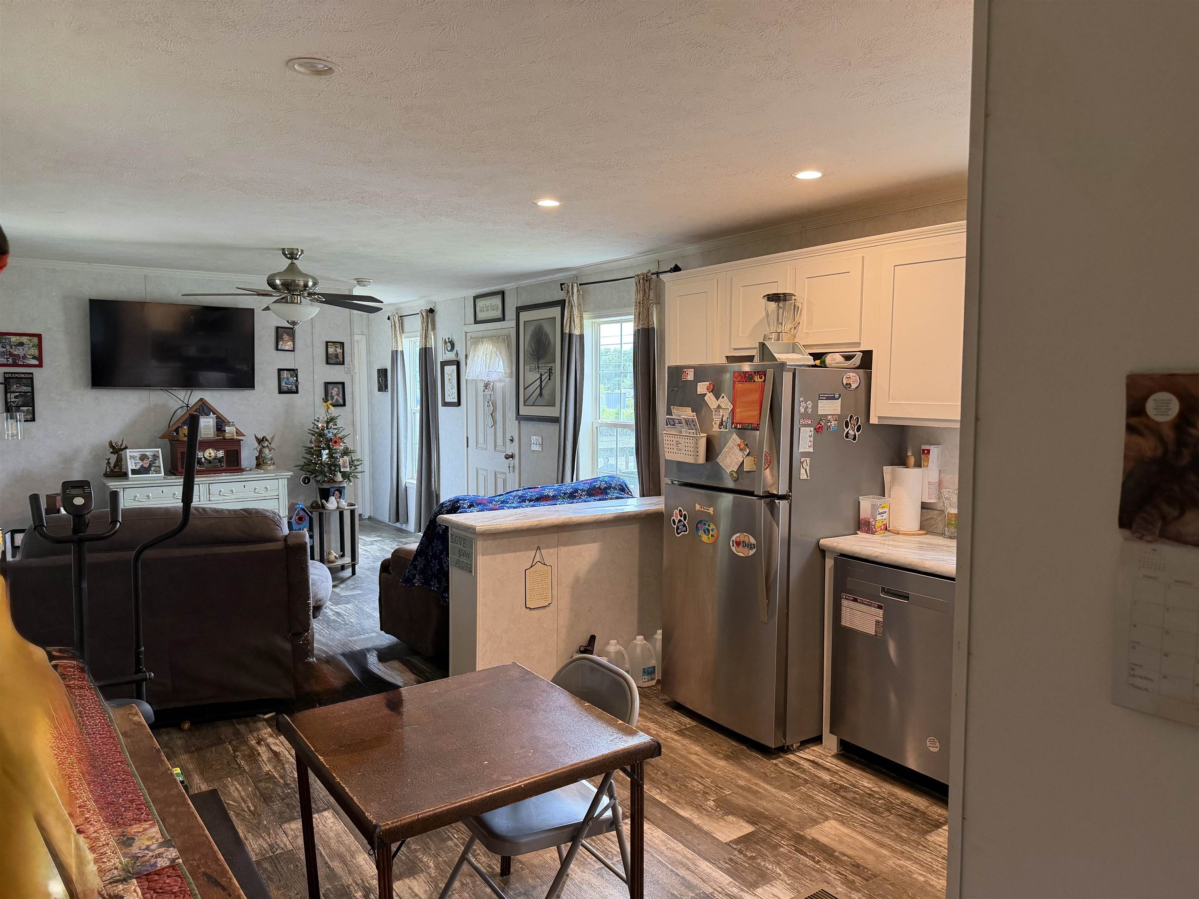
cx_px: 600
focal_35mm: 24
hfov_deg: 71.6
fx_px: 831
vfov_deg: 56.8
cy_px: 450
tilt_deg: -4.4
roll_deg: +0.0
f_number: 1.78
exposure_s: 1/60
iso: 250
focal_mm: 6.76
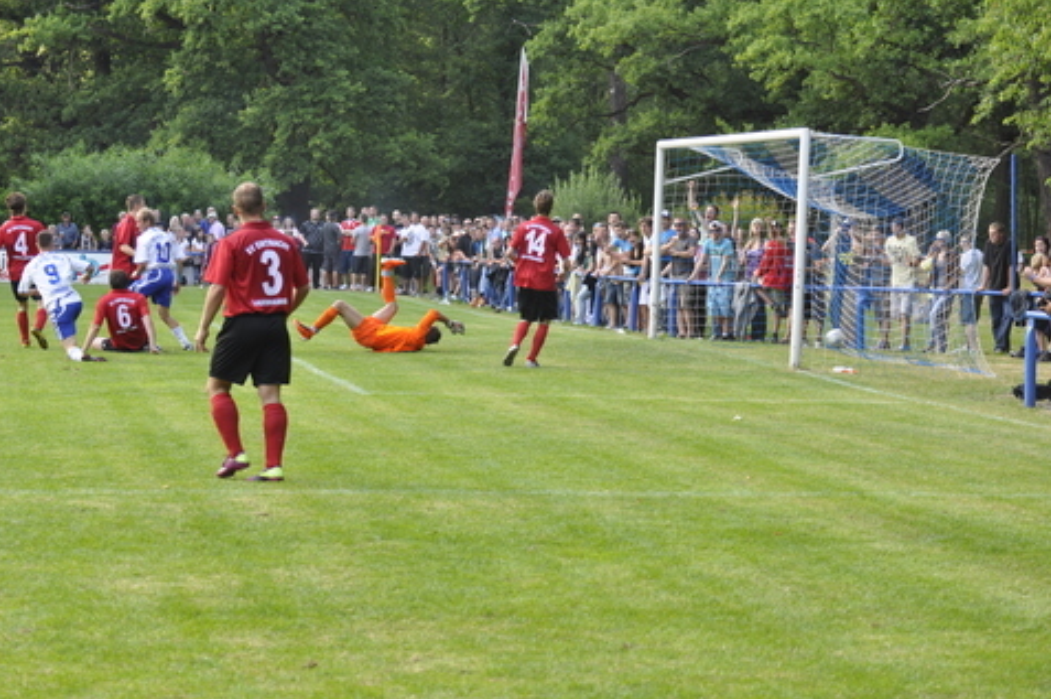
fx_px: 3208
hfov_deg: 18.6
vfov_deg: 12.4
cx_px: 535
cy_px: 348
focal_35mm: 110
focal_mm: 70
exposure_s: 1/125
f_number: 5.6
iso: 200
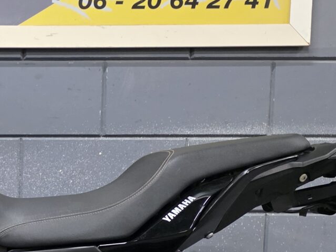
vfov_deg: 16.8
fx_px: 834
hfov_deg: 21.2
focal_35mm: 86
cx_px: -65
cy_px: 252
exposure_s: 1/100
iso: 1600
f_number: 1.7
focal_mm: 6.25
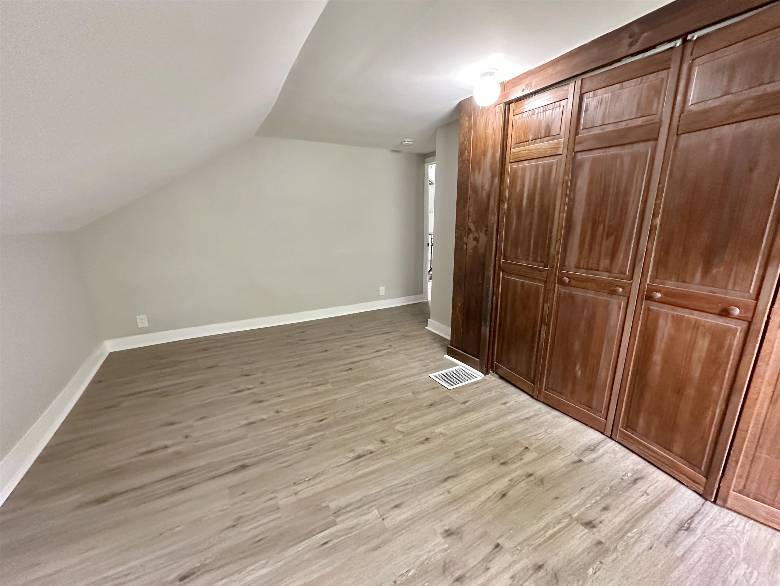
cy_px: 293
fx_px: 315
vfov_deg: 85.7
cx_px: 390
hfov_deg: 102.1
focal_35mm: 14
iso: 1000
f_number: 2.2
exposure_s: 1/60
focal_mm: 2.22
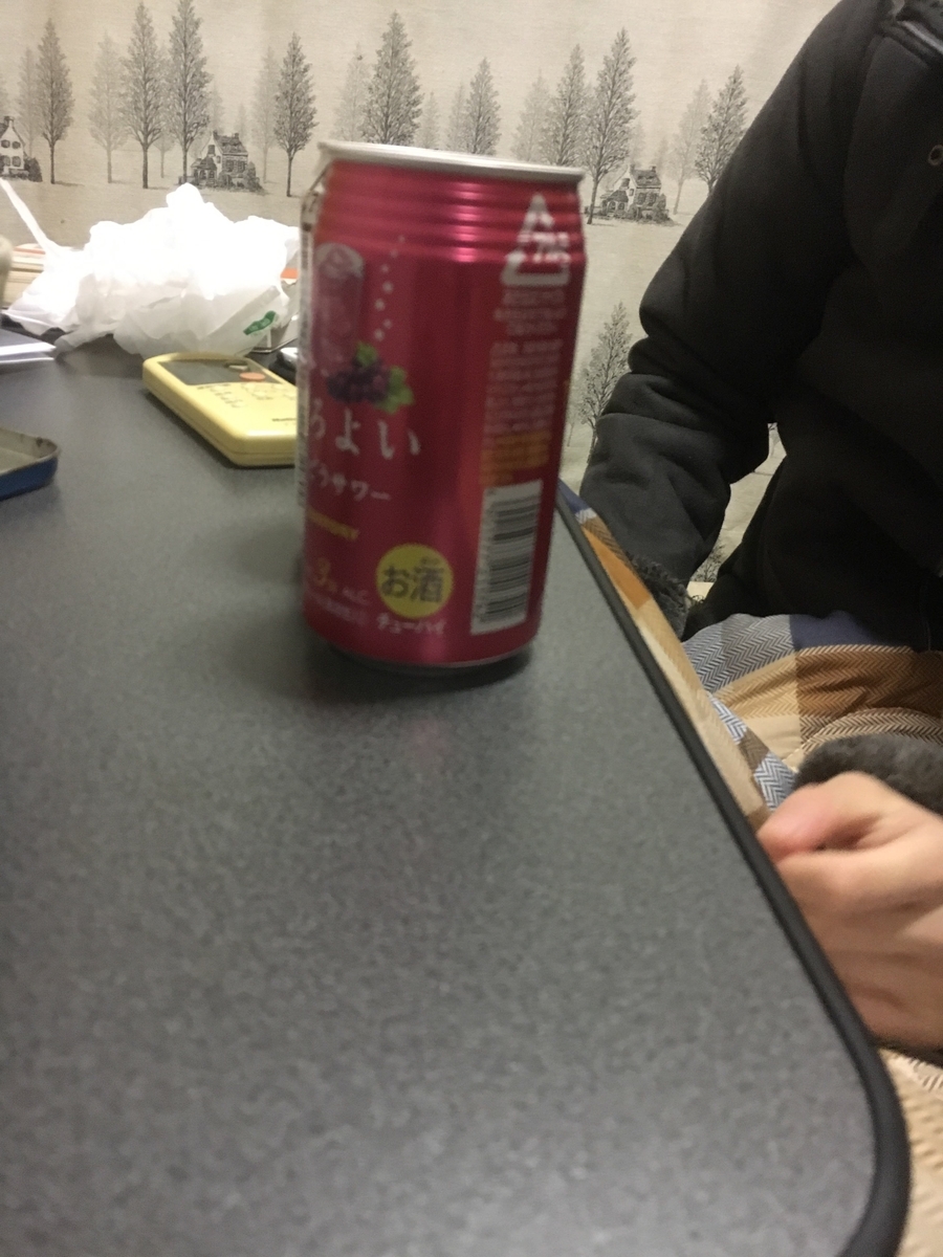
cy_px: 628
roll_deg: -5.8
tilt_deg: -24.1
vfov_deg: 61.7
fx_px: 1053
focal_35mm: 29
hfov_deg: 48.2
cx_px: 472
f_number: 2.2
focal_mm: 4.15
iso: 250
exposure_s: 1/15
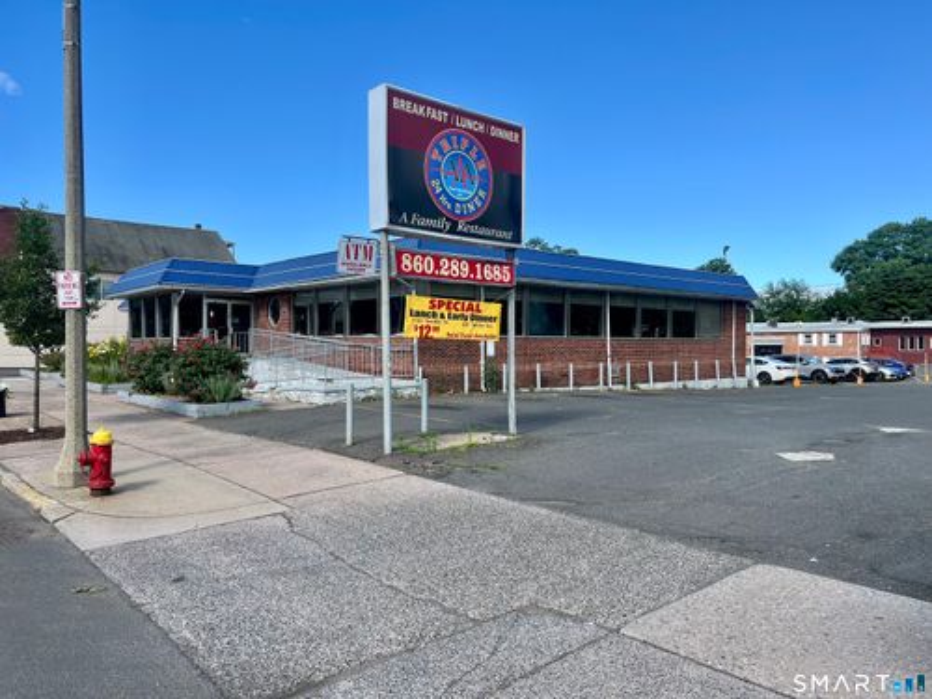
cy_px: 350
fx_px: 700
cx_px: 466
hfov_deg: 67.3
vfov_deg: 53.1
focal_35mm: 26
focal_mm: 5.7
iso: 50
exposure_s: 1/3257
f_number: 1.5
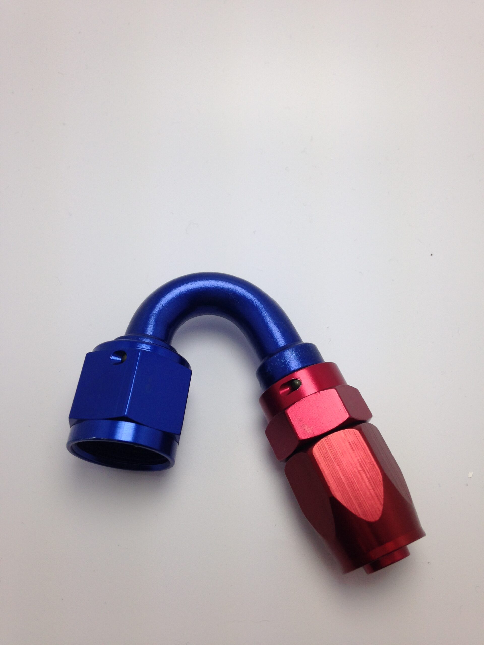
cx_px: 242
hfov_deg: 42.9
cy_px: 322
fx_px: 615
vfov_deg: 55.4
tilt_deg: -64.9
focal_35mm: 33
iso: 50
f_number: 2.4
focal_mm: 4.12
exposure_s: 1/169
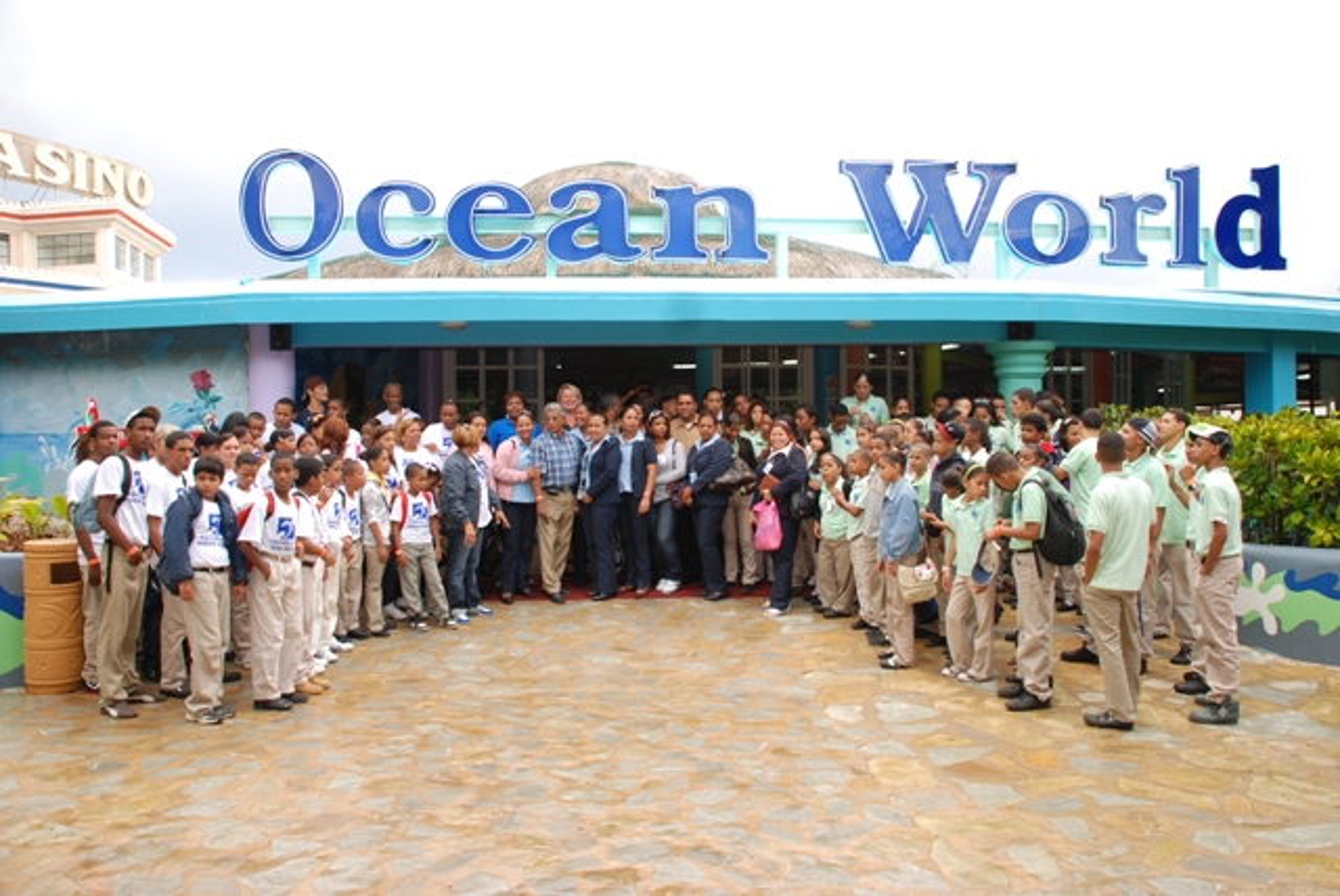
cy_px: 448
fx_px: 1118
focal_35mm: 30
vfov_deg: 43.7
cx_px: 670
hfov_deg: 61.9
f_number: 3.8
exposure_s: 1/100
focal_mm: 20
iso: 100
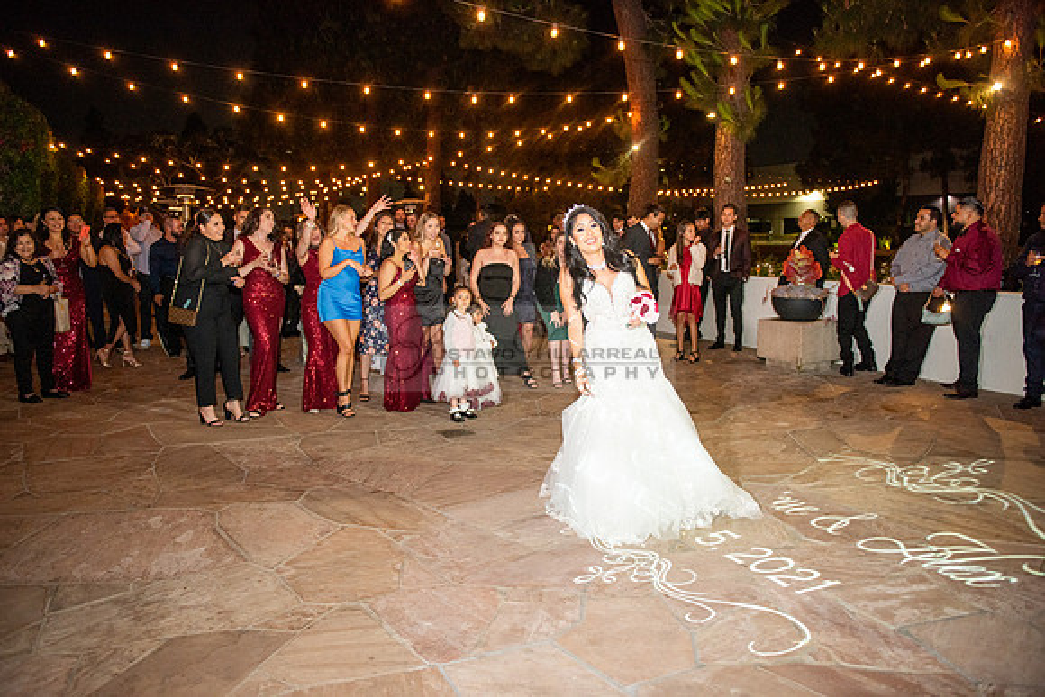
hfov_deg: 69.4
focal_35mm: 26
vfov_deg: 49.6
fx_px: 755
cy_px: 348
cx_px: 522
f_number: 2.8
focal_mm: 26
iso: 1250
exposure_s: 1/125
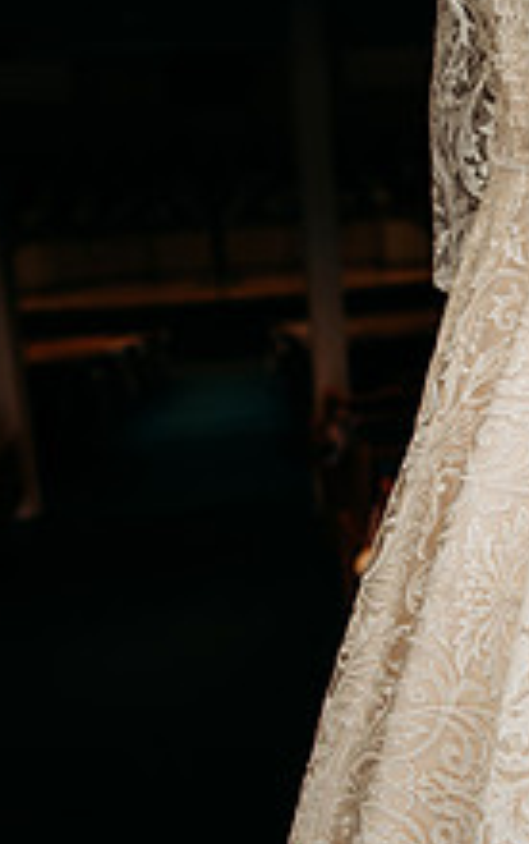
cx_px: 483
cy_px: 384
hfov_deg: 25.1
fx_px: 1150
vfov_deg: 40.2
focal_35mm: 50
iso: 400
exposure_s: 1/200
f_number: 1.8
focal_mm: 24
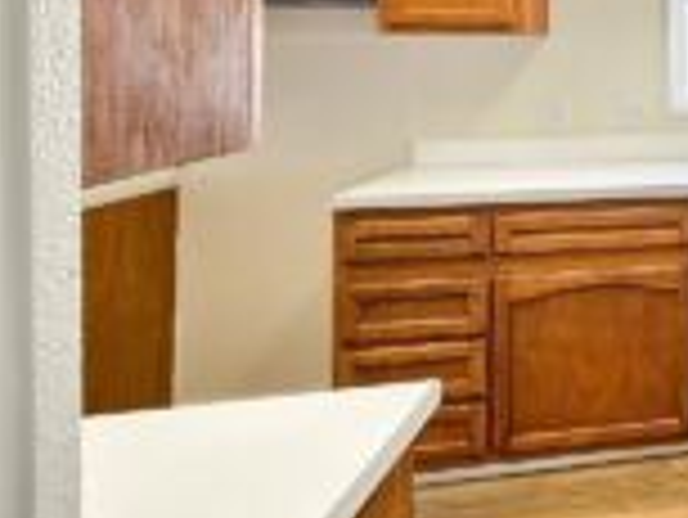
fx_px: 676
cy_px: 41
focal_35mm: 34
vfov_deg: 38.6
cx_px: 895
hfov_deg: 35.9
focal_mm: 2.2
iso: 64
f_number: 2.2
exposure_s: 1/60
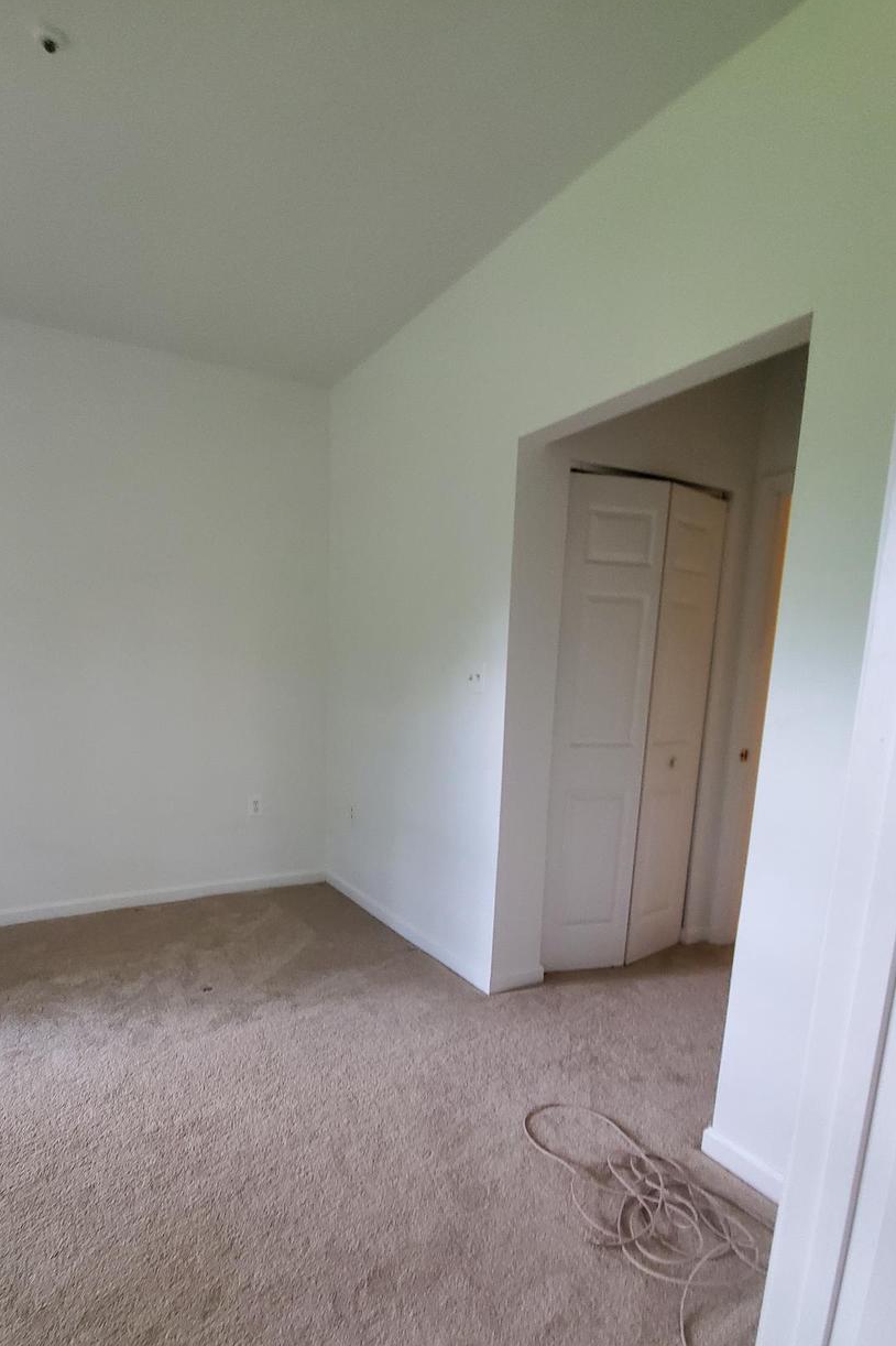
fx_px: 635
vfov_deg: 92.5
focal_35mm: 17
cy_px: 783
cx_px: 351
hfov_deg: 69.6
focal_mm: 1.8
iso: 640
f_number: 2.2
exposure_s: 1/29
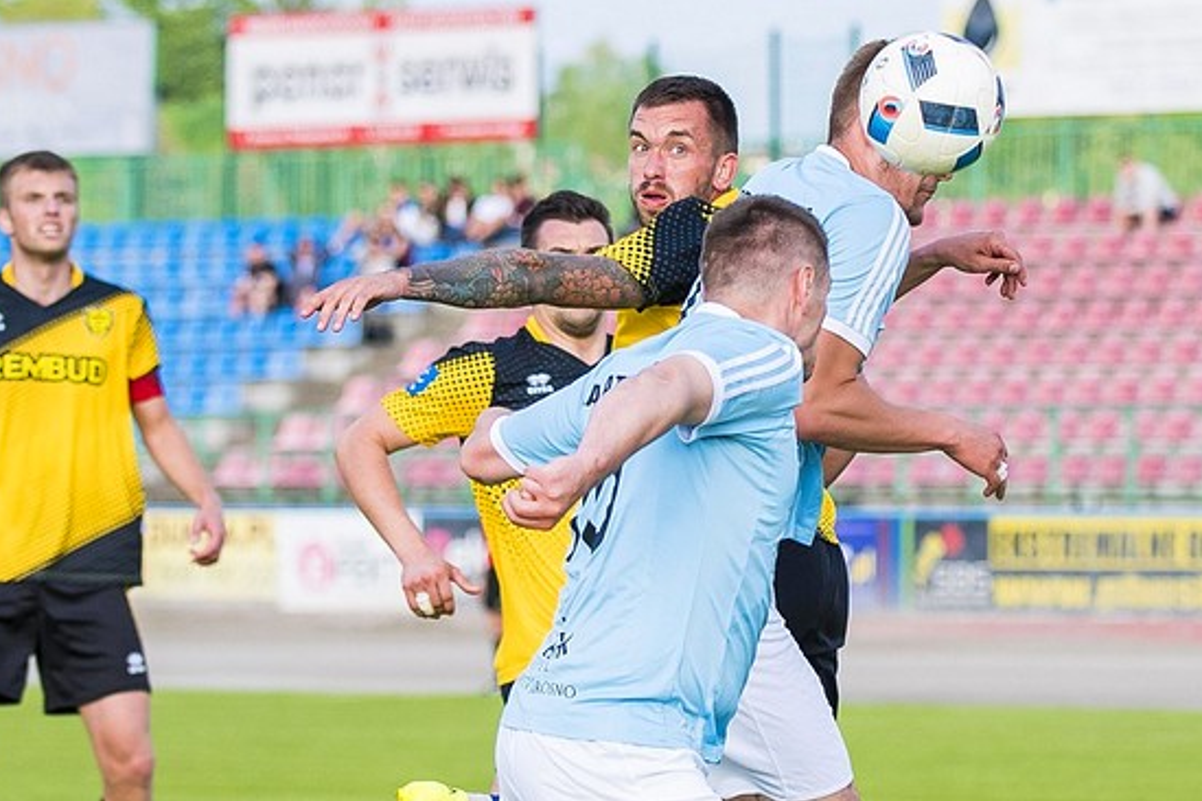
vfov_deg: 7.9
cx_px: 720
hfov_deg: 11.9
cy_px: 623
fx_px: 5776
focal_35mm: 173
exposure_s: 1/1600
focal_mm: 95
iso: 400
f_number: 2.8
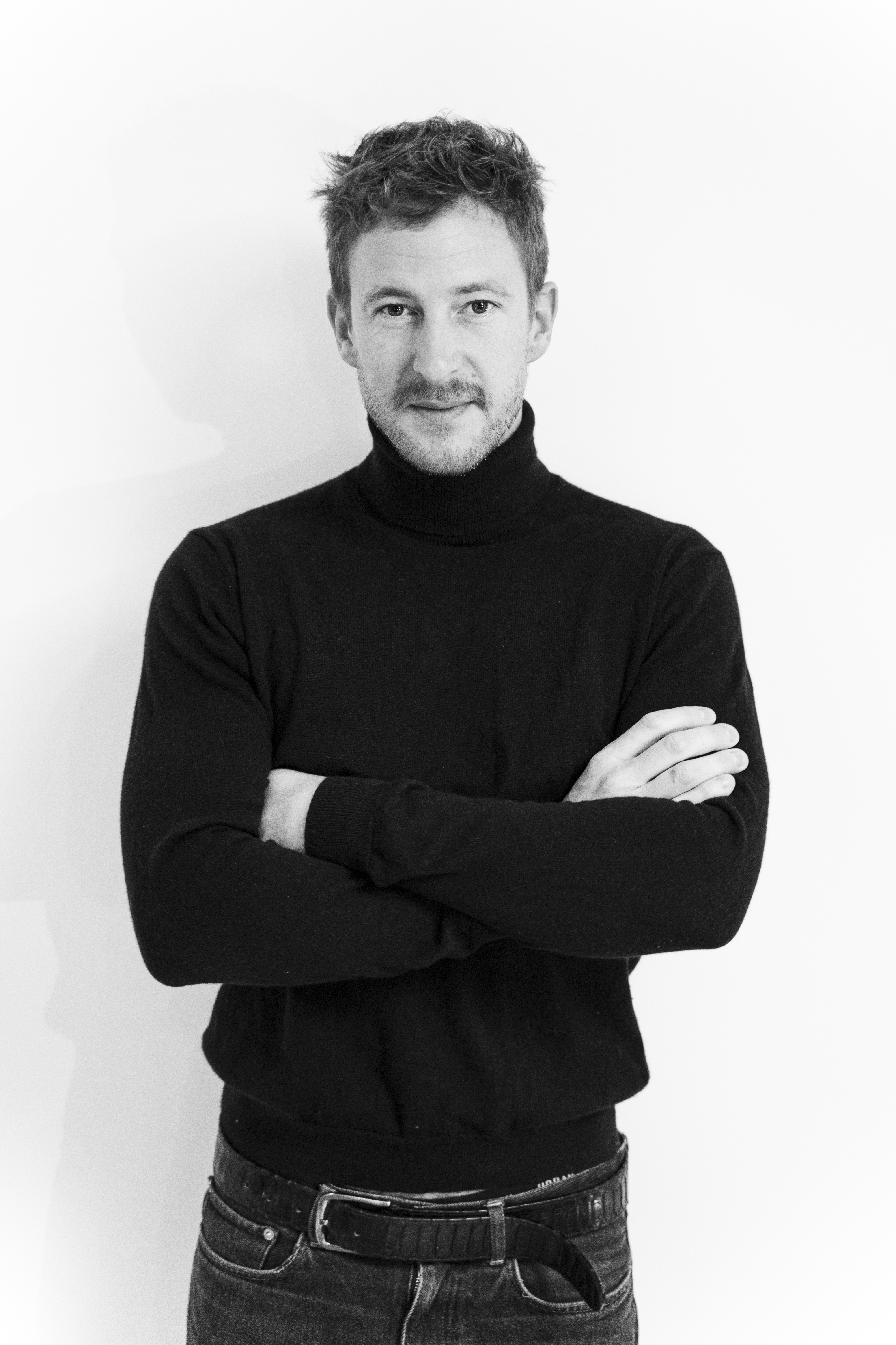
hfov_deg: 18.2
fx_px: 2800
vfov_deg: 27.0
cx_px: 448
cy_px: 672
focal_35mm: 75
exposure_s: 1/60
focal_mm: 75
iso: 2500
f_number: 2.8
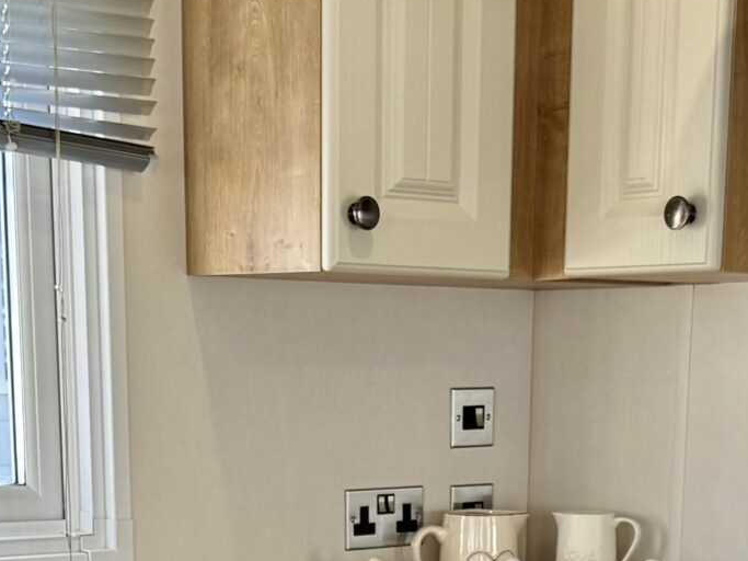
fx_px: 1944
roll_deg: -0.7
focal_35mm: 90
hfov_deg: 21.8
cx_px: 404
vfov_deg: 15.3
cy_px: 809
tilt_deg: -12.2
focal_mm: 6.76
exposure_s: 1/342
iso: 100
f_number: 1.78
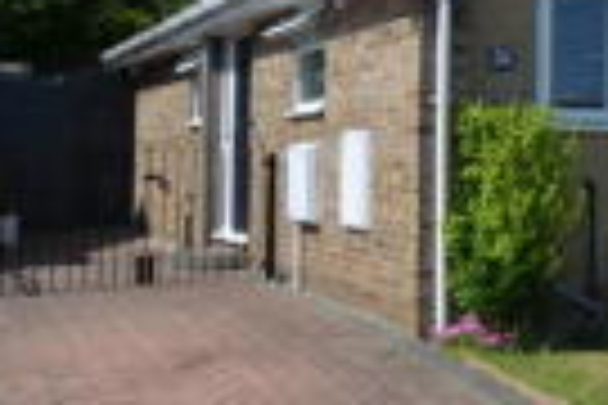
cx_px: 811
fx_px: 895
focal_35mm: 53
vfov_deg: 25.3
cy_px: 110
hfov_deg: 29.4
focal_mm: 10
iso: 100
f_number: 8
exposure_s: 1/250
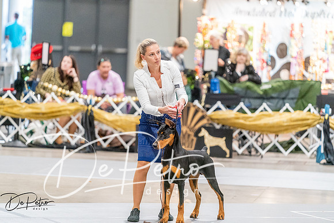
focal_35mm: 200
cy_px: 112
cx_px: 167
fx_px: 1856
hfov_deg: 10.3
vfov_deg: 6.9
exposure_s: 1/250
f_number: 2.8
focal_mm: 200
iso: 6400
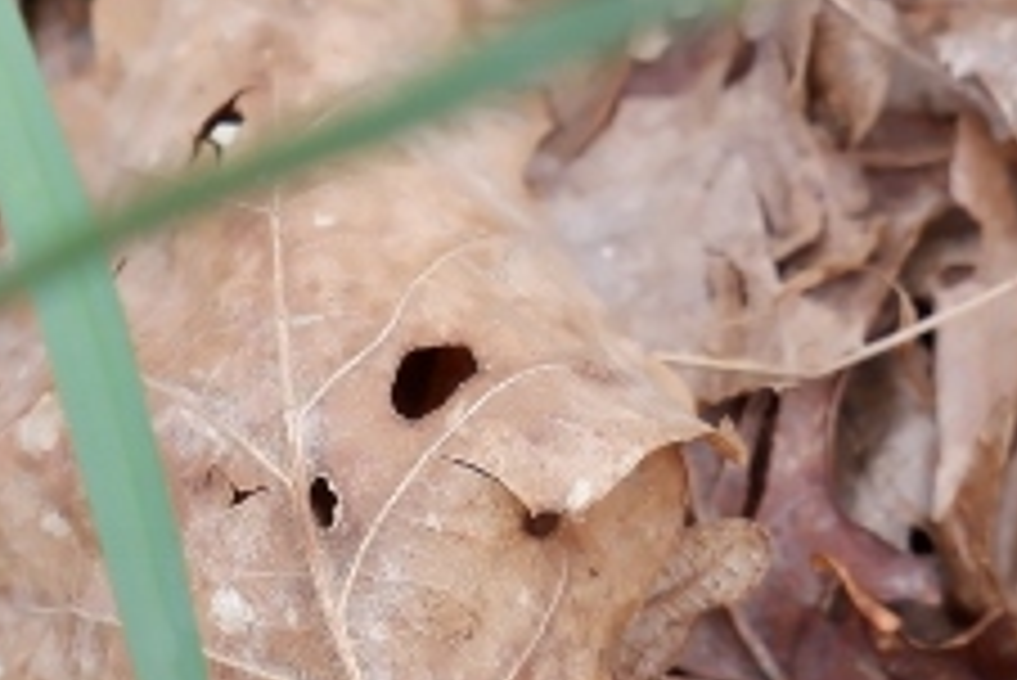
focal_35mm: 212
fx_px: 5993
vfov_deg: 6.4
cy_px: -475
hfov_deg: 9.7
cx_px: 774
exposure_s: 1/150
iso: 400
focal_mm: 40.8
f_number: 5.6
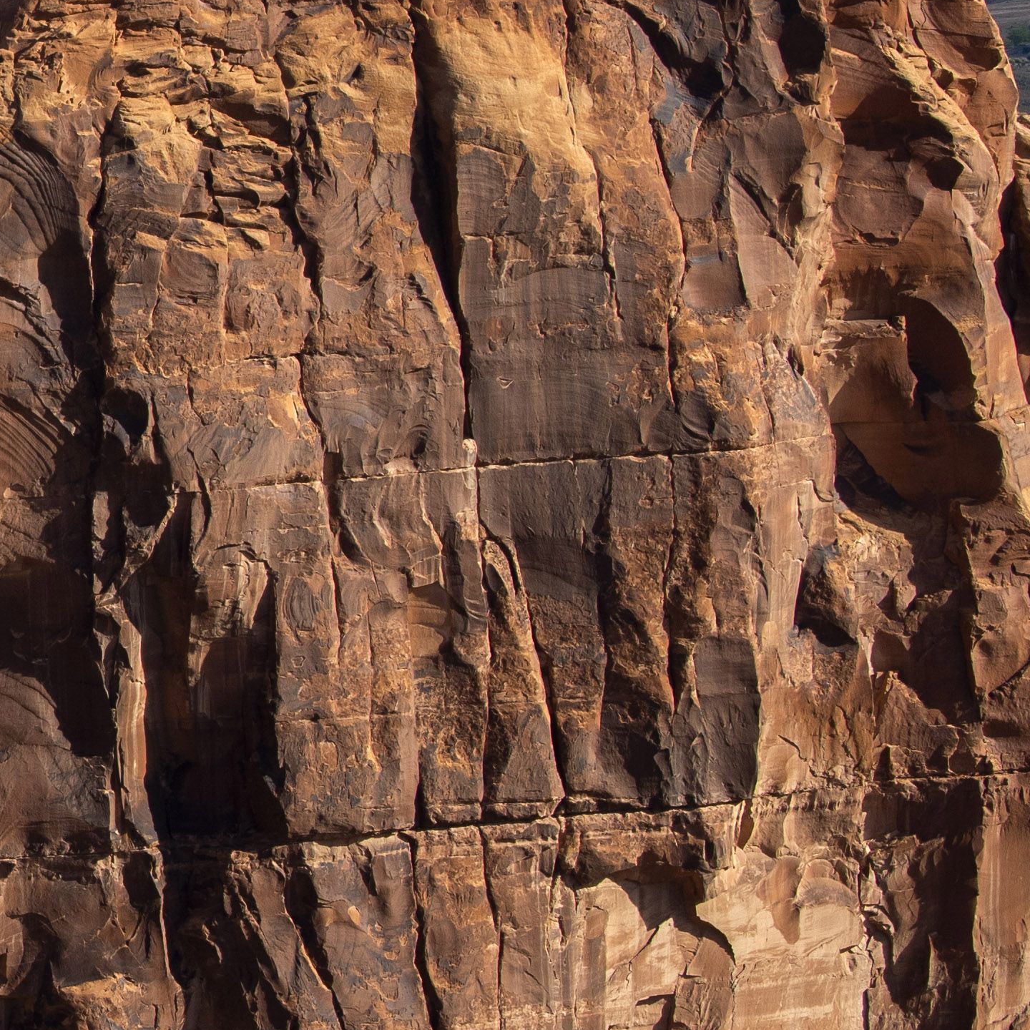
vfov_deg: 5.1
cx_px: -835
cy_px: 414
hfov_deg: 5.1
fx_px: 11479
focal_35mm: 341
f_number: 8
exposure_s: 1/500
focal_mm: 70
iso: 200
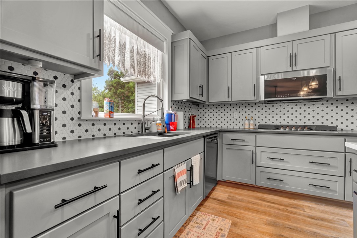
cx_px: 178
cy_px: 119
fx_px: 159
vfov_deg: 73.7
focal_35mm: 16
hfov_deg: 96.8
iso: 100
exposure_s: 1/6
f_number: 8
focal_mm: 16
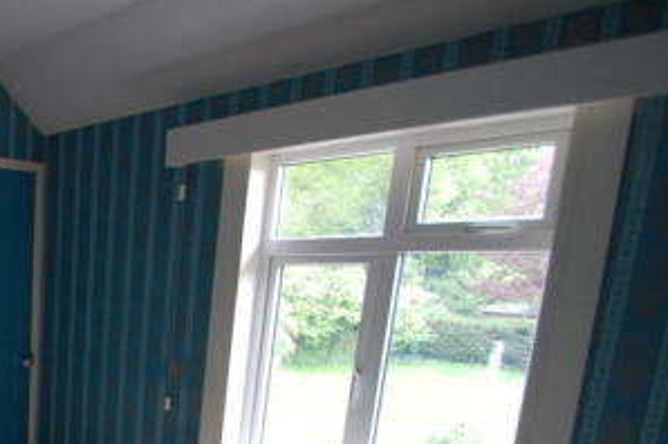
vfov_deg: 37.1
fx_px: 612
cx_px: -34
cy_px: 408
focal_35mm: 33
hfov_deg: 45.8
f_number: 4
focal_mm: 10
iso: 400
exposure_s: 1/60
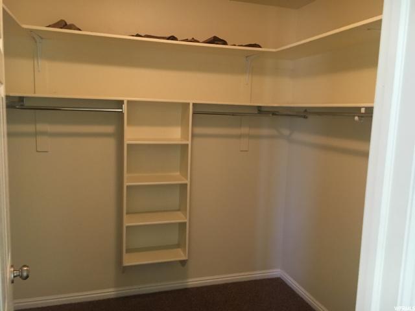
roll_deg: -1.0
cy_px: 156
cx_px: 208
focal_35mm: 29
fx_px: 348
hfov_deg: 61.7
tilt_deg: -6.1
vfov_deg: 48.2
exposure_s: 1/24
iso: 200
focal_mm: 4.15
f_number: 2.2
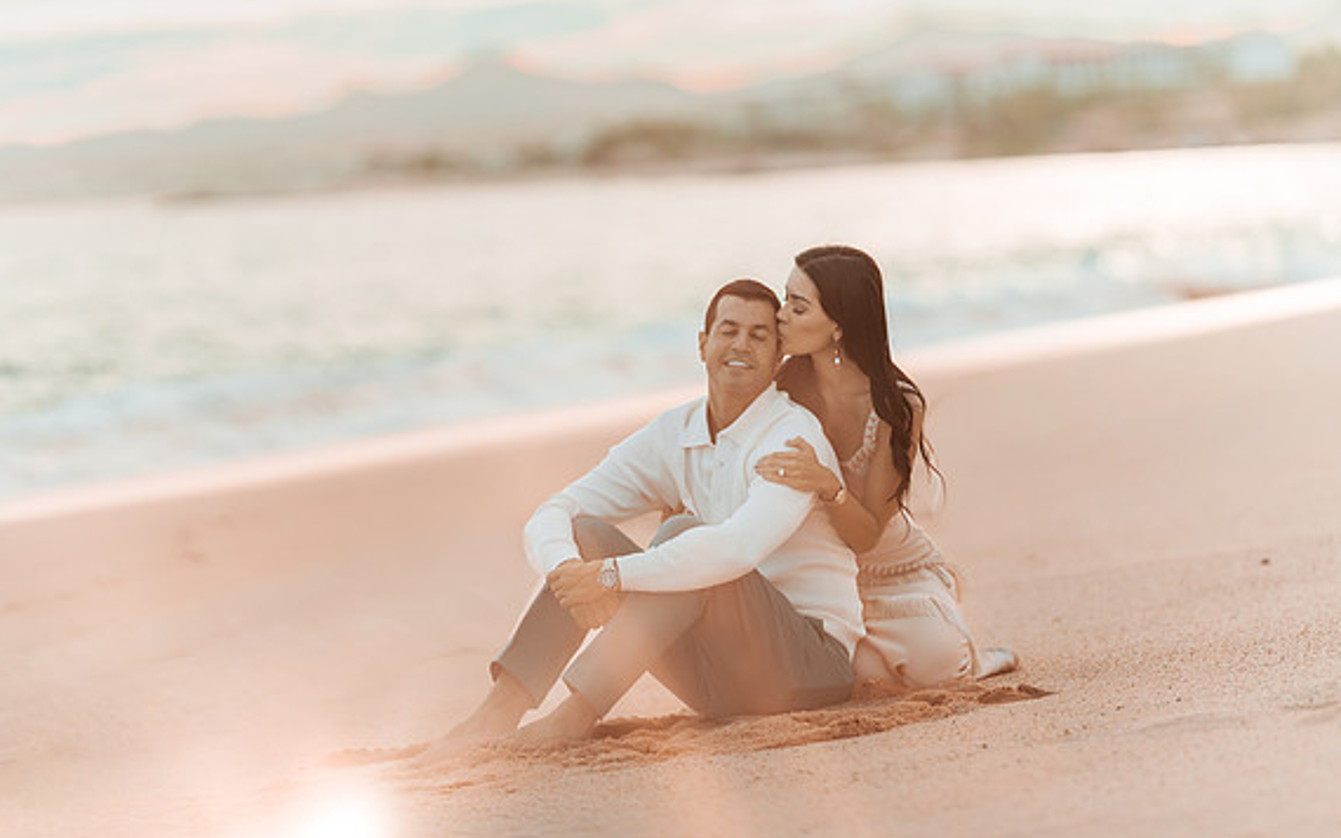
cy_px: 397
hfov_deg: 14.9
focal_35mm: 140
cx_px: 661
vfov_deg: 9.4
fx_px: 5116
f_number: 1.8
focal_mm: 135
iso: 320
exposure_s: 1/6400
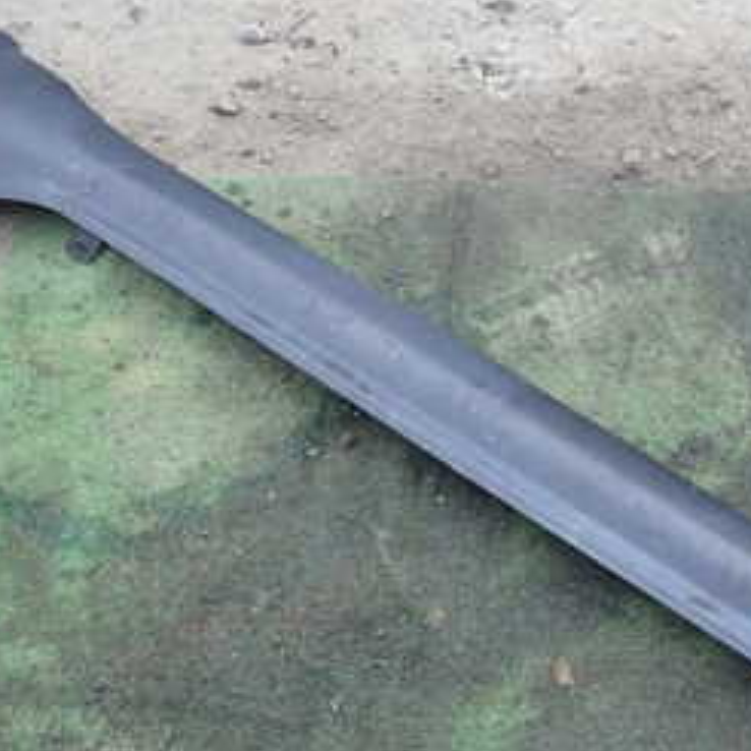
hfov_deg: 30.2
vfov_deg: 31.2
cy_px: 537
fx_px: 1325
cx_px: 684
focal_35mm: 54
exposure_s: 1/100
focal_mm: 4.5
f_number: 2
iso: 100
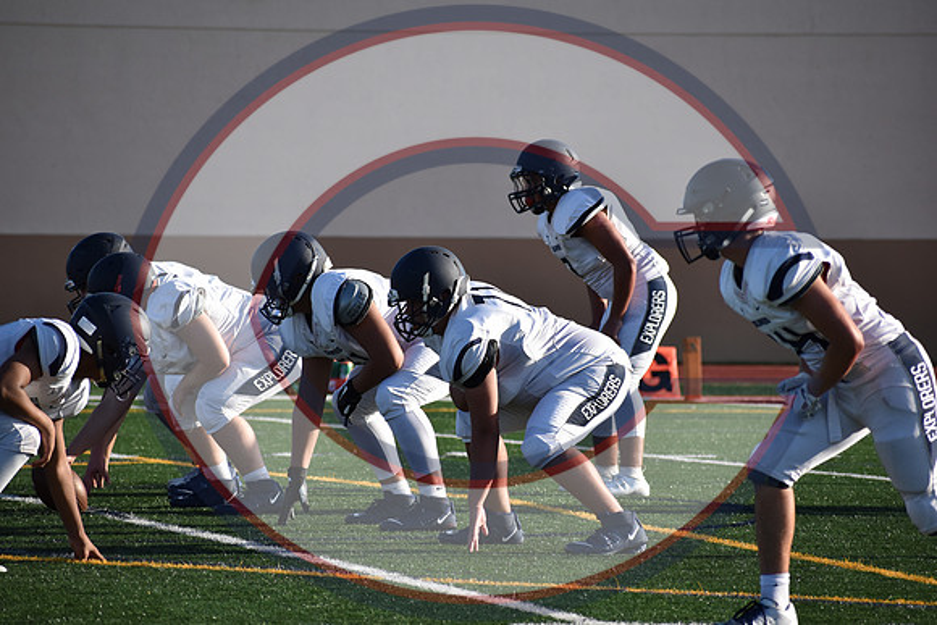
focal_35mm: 315
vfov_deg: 4.4
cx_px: 468
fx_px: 8200
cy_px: 312
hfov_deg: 6.5
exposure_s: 1/1600
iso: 400
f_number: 6.3
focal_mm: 210
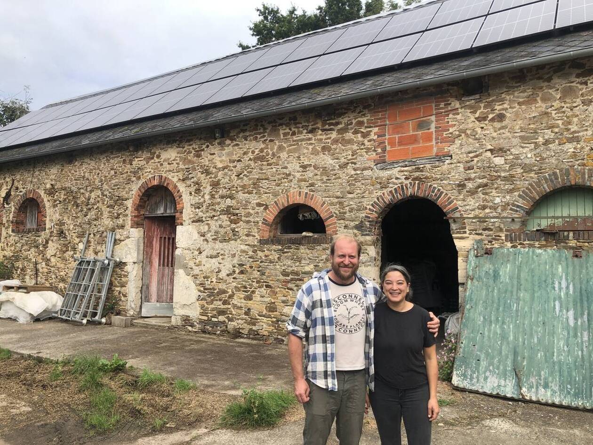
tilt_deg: +4.7
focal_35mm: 28
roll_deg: -0.5
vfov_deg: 49.7
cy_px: 222
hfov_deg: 63.4
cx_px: 296
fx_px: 480
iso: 20
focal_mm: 3.99
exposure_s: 1/842
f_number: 1.8
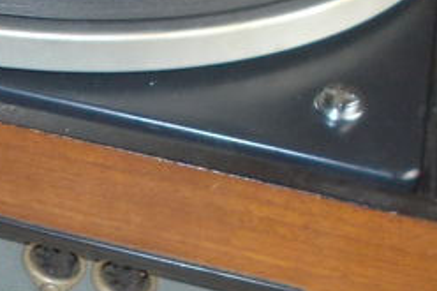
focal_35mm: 109
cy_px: 226
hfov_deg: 18.1
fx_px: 1322
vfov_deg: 12.5
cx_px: -48
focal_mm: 4.6
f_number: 3.2
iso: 200
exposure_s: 1/25
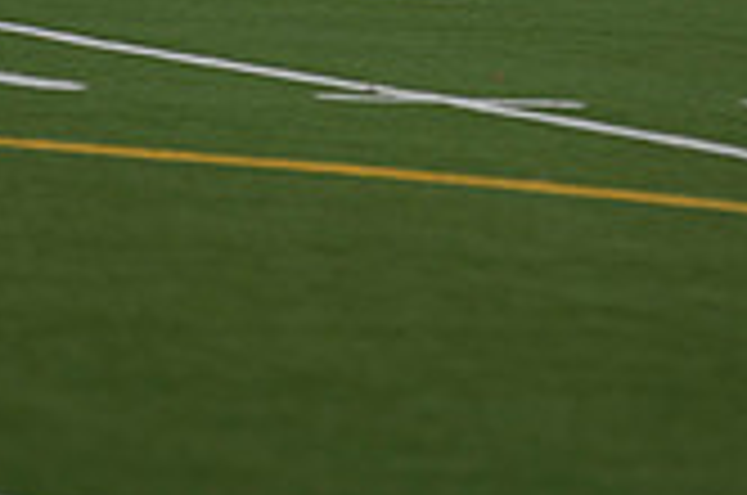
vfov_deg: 2.0
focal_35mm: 701
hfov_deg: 2.9
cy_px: -335
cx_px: 369
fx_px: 14518
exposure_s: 1/200
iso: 110
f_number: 2.8
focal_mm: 200
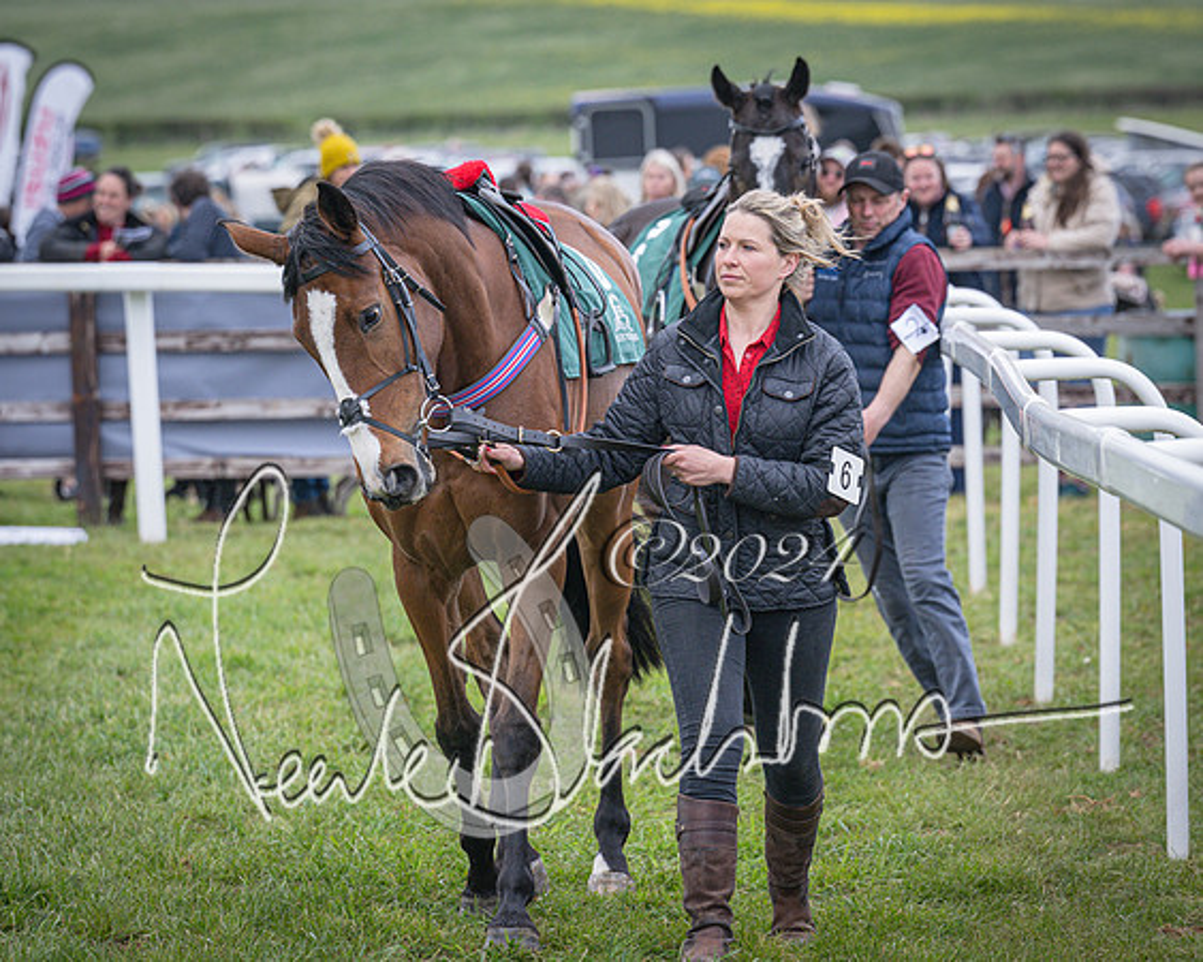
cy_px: 491
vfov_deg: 6.2
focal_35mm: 251
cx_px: 606
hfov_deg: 7.7
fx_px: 8942
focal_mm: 145
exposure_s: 1/1000
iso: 400
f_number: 4.5
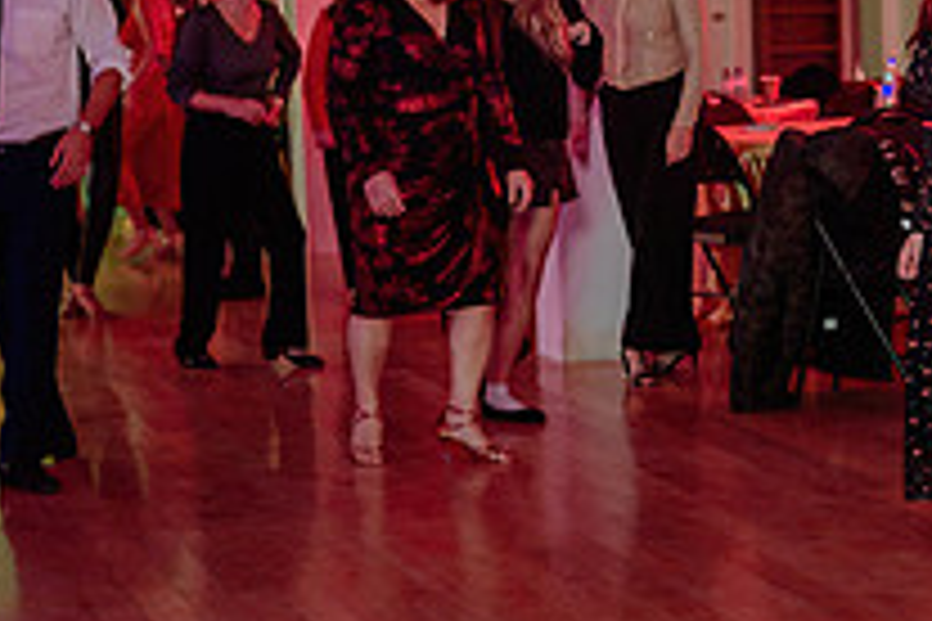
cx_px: 853
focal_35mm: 110
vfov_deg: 12.5
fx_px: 2848
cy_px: 295
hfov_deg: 18.3
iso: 1000
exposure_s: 1/125
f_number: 3.5
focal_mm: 35
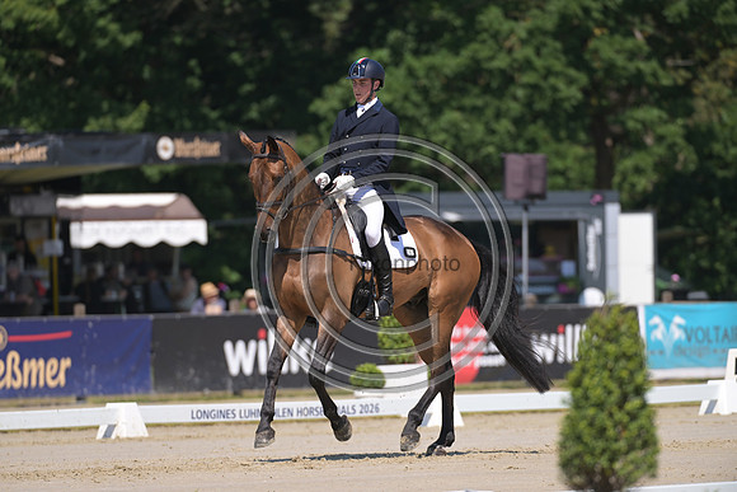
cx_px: 368
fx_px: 8190
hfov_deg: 5.2
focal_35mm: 400
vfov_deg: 3.4
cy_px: 246
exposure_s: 1/1250
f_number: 5
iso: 250
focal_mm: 400
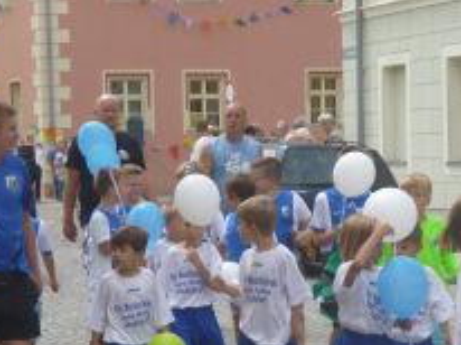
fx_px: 1782
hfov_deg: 14.7
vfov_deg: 11.0
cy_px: 244
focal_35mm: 134
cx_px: 237
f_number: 4.5
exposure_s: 1/320
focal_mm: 12.3
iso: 100
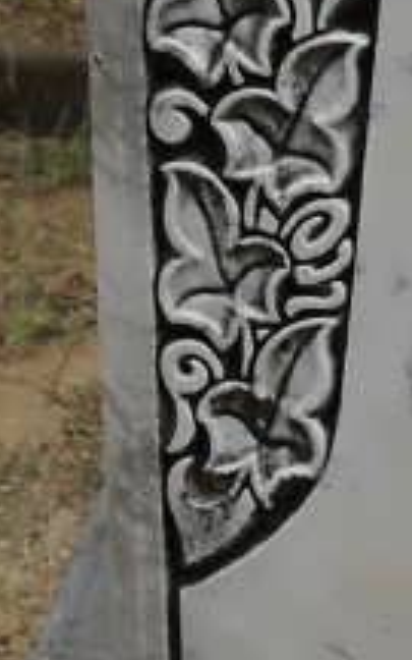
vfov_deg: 6.2
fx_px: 6036
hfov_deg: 3.8
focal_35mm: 336
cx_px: 1123
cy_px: 645
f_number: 4.3
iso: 100
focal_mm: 10.1
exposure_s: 1/500
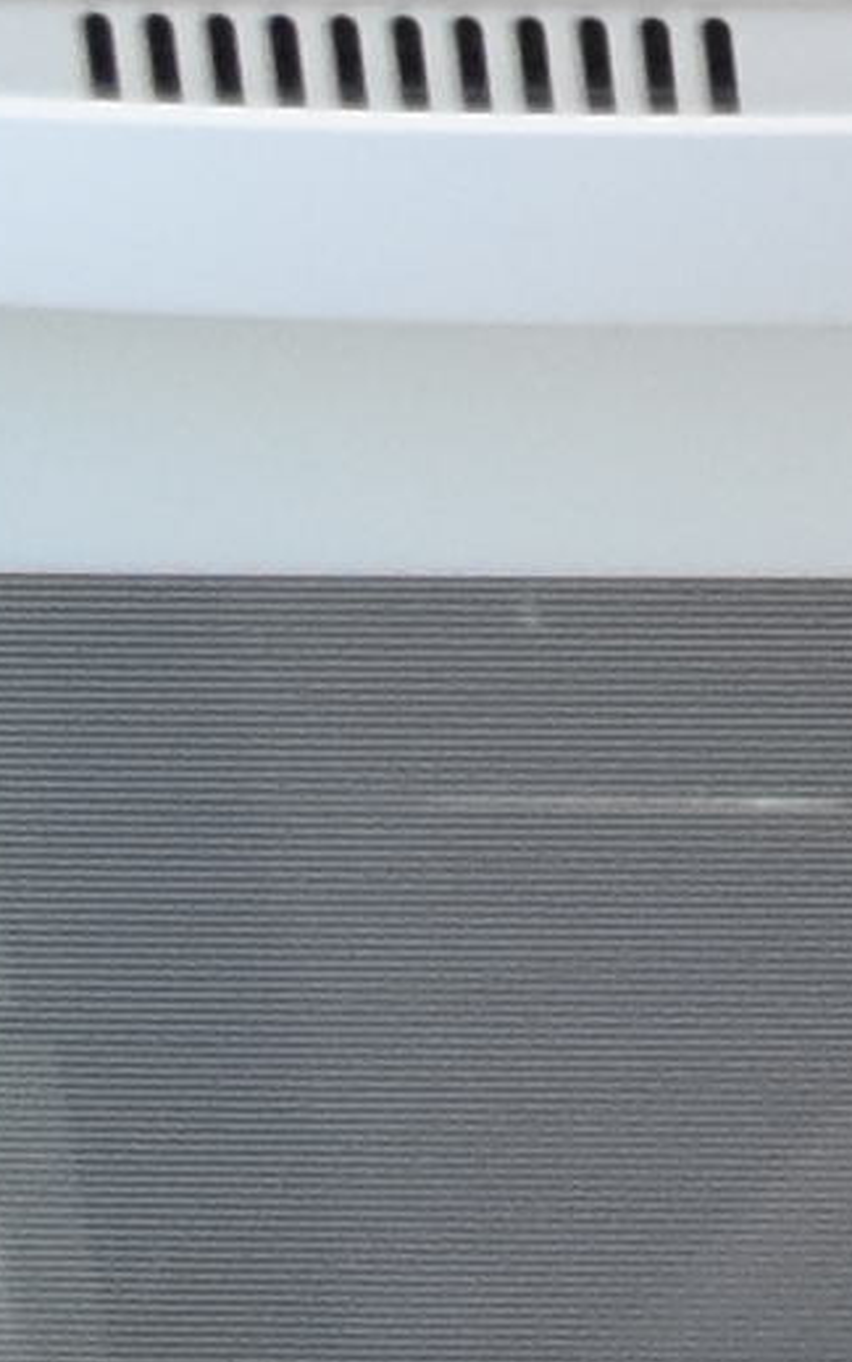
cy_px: -1964
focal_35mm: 177
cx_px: 5033
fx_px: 6572
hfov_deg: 5.0
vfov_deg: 10.2
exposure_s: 1/125
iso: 800
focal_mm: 10
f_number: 3.5
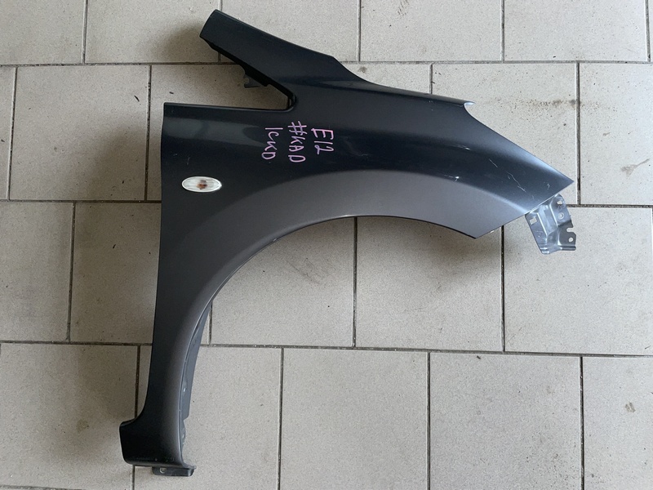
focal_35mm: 26
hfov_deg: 67.3
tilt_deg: -84.8
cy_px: 245
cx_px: 326
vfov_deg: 53.1
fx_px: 490
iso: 32
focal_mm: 4.2
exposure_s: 1/487
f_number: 1.6
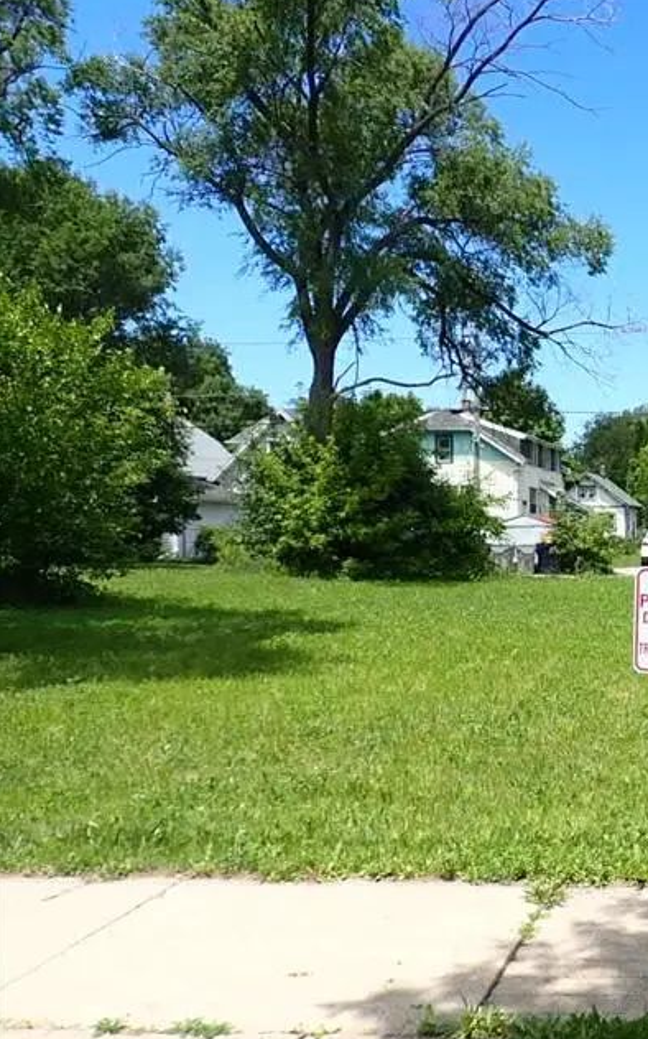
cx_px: 837
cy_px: 557
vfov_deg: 46.2
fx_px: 1216
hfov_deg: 25.7
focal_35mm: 43
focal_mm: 4.5
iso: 100
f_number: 8
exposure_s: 1/125
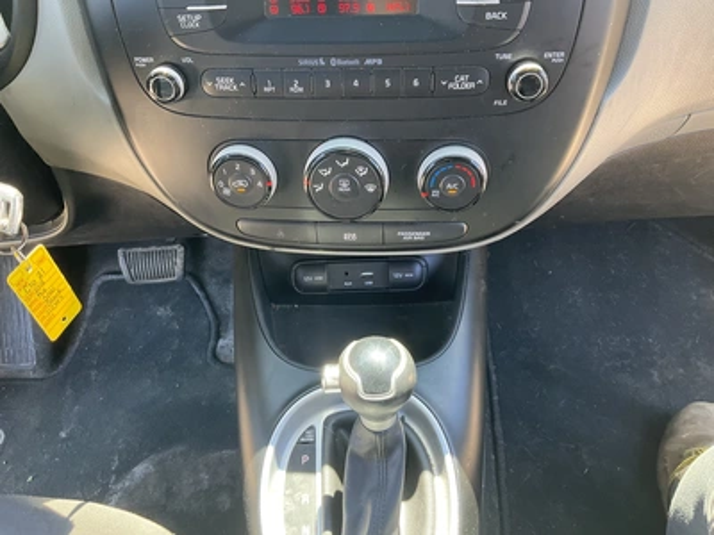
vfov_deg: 48.2
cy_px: 268
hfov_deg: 61.7
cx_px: 357
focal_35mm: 29
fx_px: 598
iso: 64
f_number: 1.8
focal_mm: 3
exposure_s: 1/64
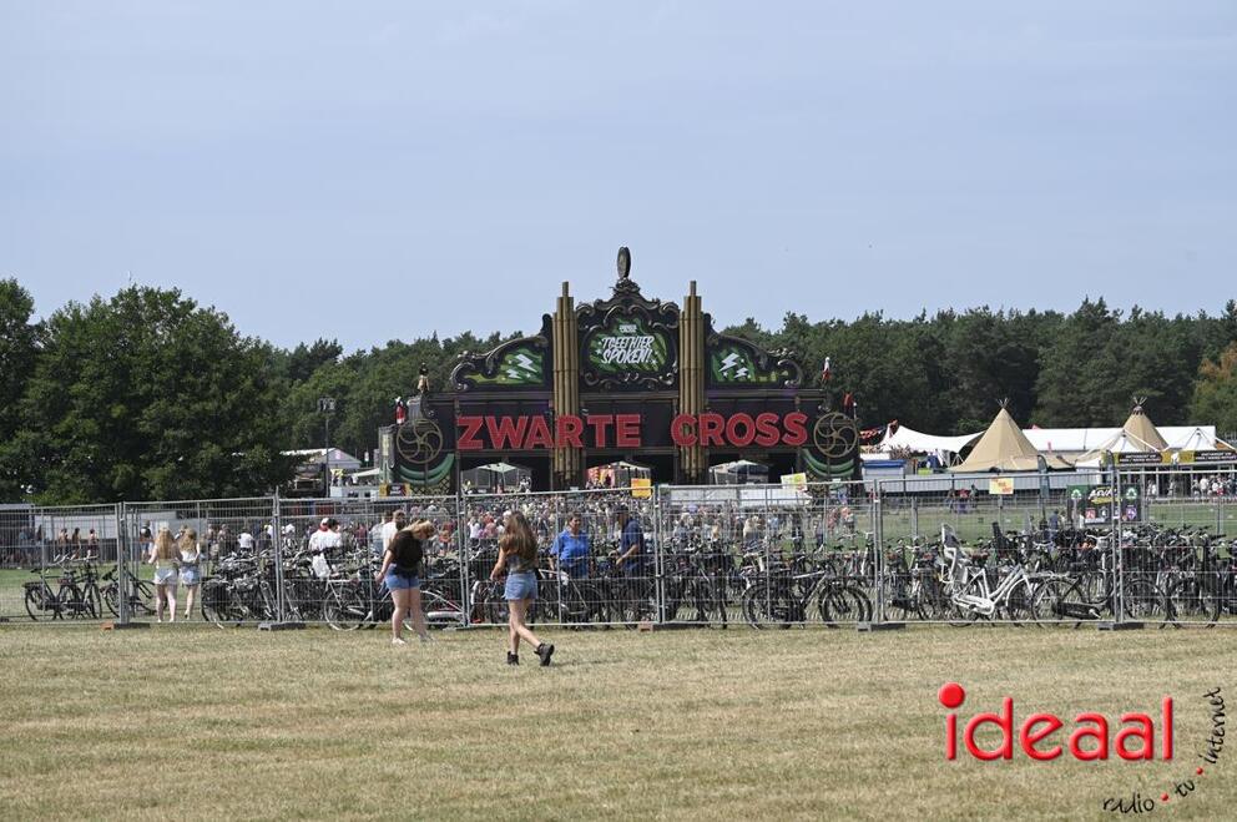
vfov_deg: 13.7
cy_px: 411
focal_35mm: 100
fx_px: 3432
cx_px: 618
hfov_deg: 20.4
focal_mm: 100
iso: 100
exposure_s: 1/400
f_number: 7.1
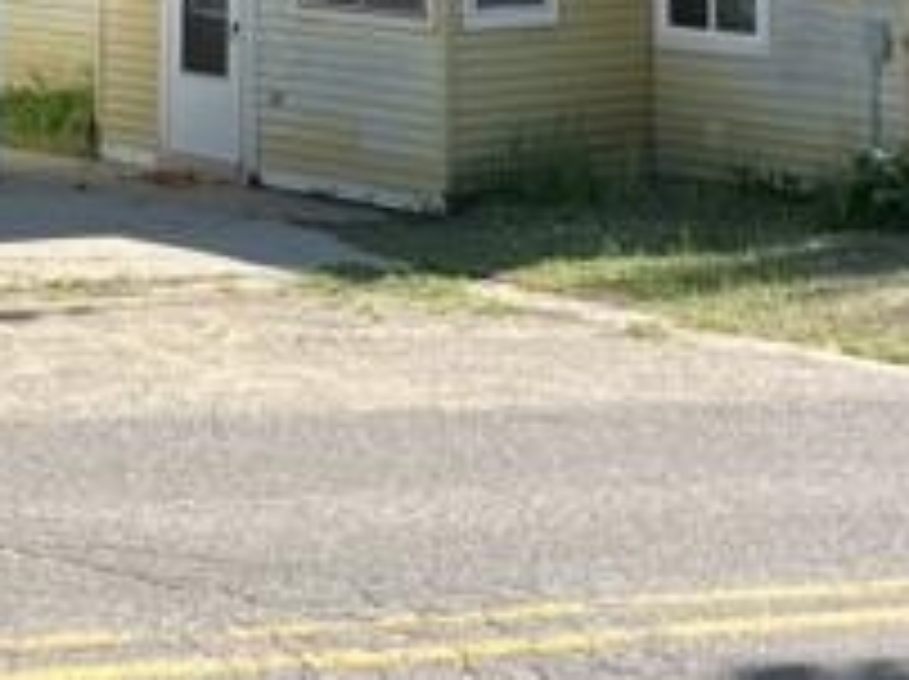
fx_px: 3462
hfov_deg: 14.9
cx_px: 194
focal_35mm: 132
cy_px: -608
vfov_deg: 10.4
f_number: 1.6
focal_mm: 5.1
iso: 50
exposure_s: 1/1372
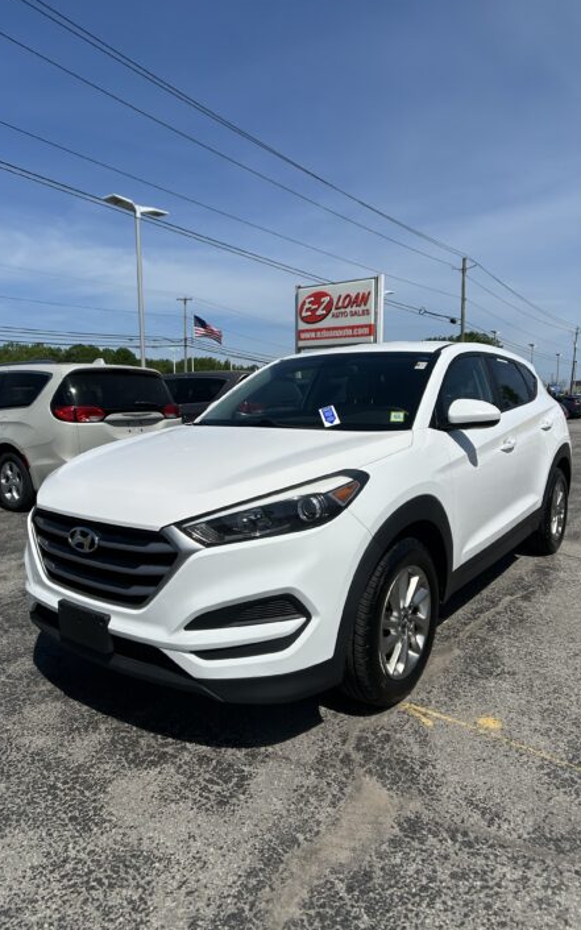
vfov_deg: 62.9
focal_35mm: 30
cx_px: 324
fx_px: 760
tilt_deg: -4.4
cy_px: 445
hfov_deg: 41.8
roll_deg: -2.4
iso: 50
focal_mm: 5.7
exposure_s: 1/8696
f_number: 1.5
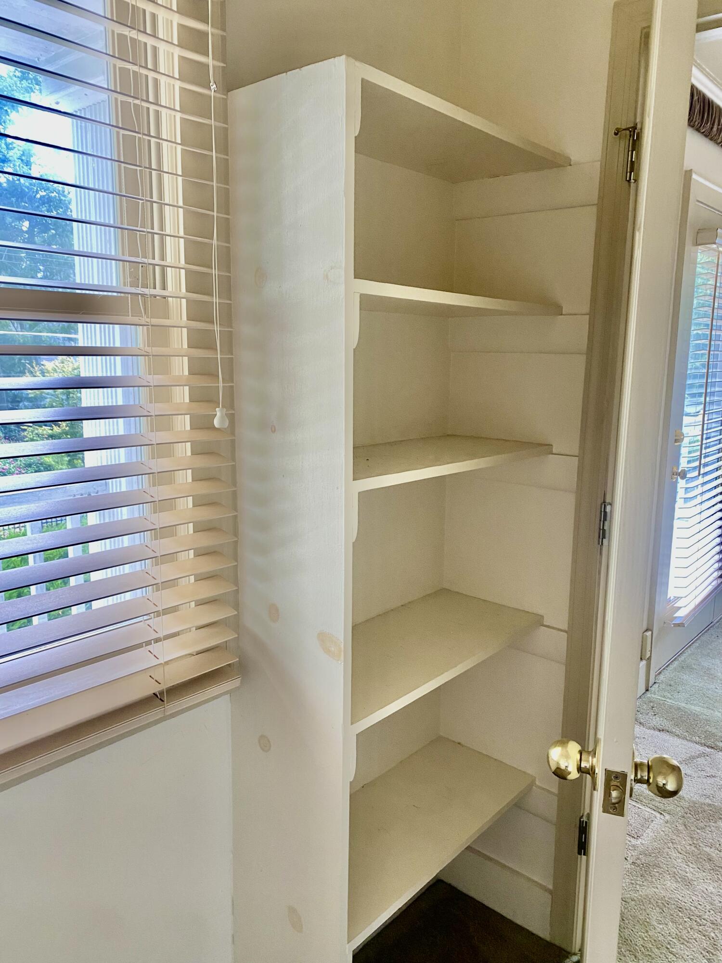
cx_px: 361
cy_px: 482
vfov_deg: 67.3
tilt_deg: -9.4
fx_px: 723
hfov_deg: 53.1
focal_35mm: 26
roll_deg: -1.5
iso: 125
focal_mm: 4.25
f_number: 1.8
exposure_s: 1/82
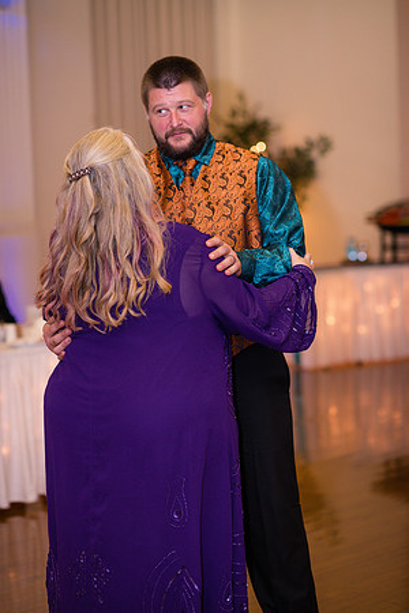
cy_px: 306
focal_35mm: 85
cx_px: 204
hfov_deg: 16.1
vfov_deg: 23.9
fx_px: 1448
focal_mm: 85
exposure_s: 1/125
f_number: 2.2
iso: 640
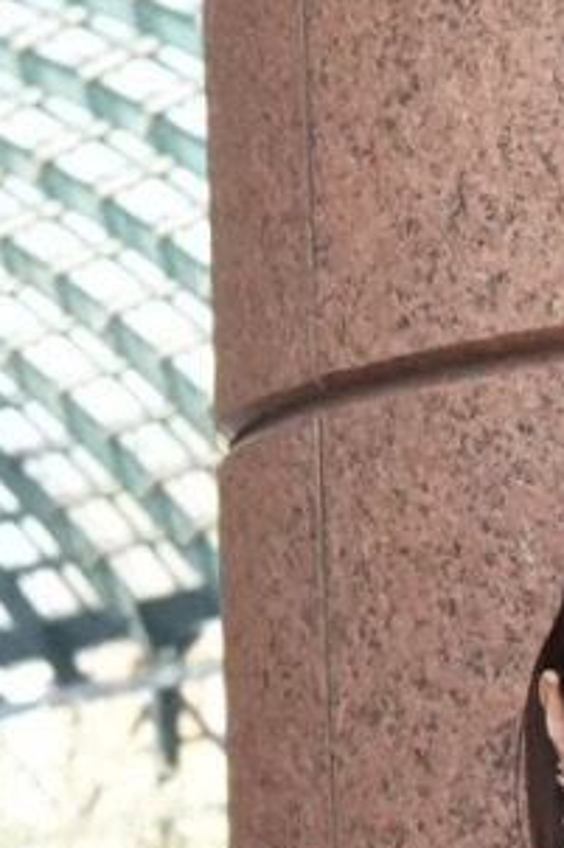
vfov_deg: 8.7
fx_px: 5199
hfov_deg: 6.2
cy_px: 1803
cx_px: 615
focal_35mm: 221
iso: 8000
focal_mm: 30
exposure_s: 1/4098
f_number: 2.8
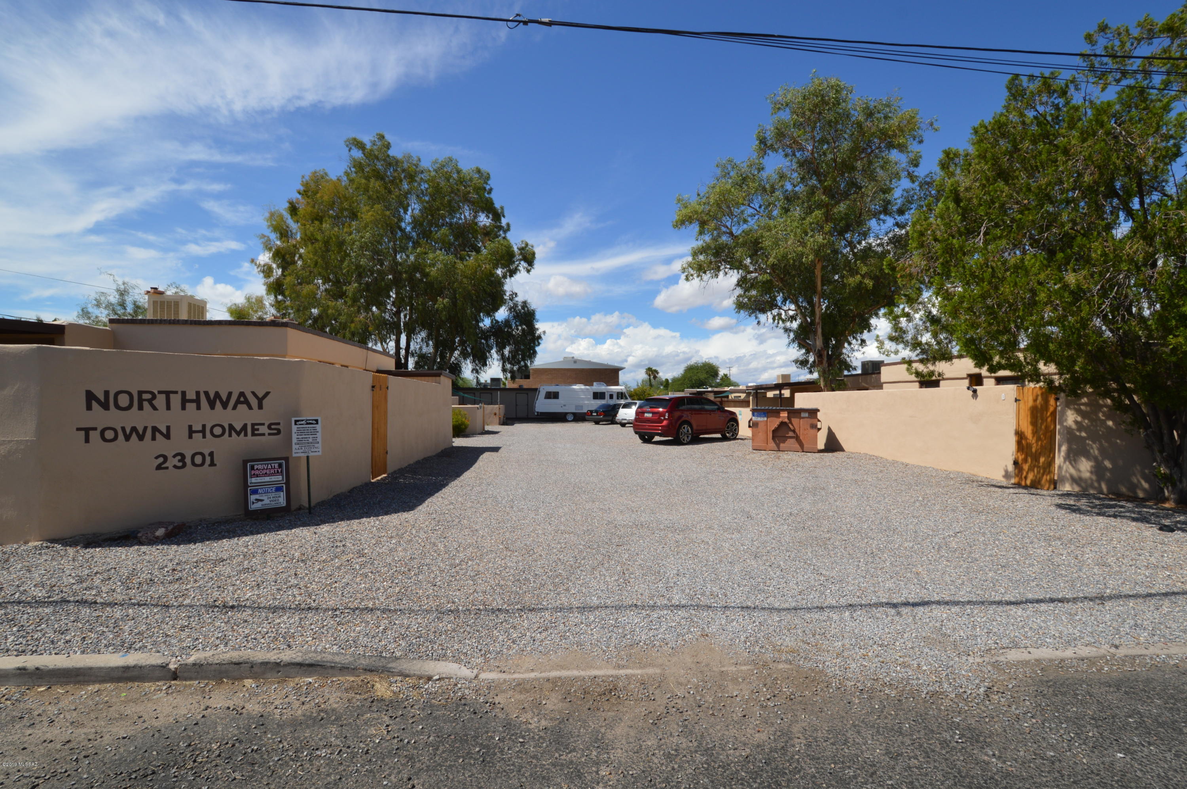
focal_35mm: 15
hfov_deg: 100.4
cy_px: 394
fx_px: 494
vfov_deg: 77.2
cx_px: 594
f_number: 11
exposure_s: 1/200
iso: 100
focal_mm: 10
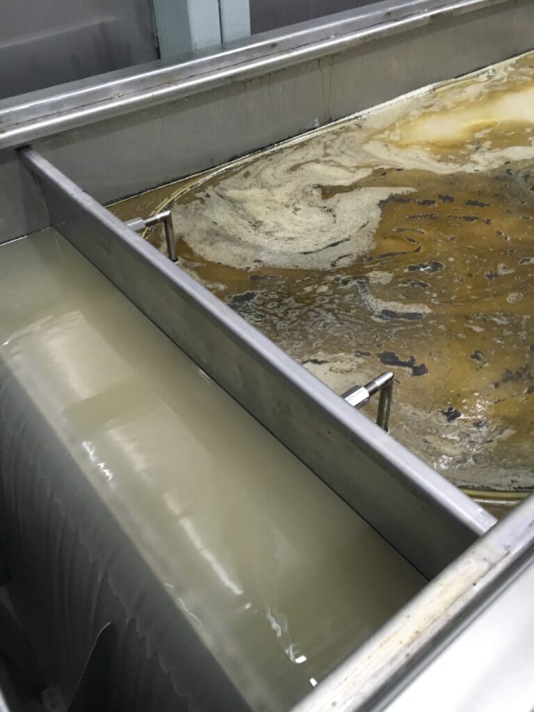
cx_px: 267
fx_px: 596
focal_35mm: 29
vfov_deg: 61.7
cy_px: 356
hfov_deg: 48.2
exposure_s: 1/33
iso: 200
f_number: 2.2
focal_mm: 4.15
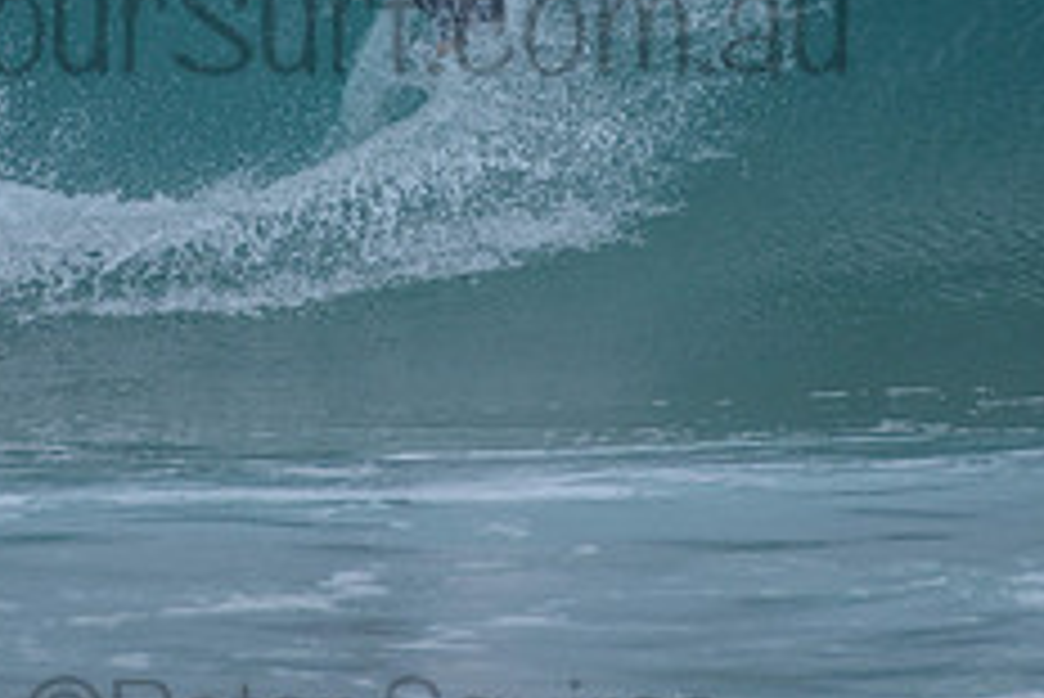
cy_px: -29
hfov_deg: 1.7
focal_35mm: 1249
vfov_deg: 1.1
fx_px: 36242
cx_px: 374
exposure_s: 1/2000
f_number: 5.6
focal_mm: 500
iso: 450
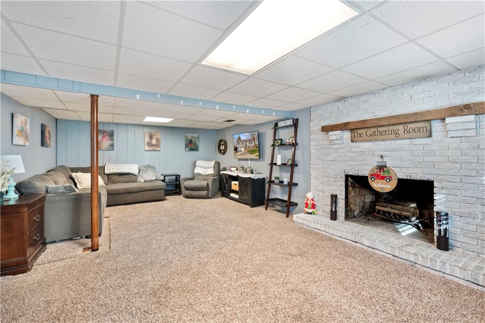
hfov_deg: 96.8
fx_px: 215
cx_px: 242
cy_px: 162
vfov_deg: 73.7
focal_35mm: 16
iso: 500
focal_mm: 16
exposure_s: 1/30
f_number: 2.8
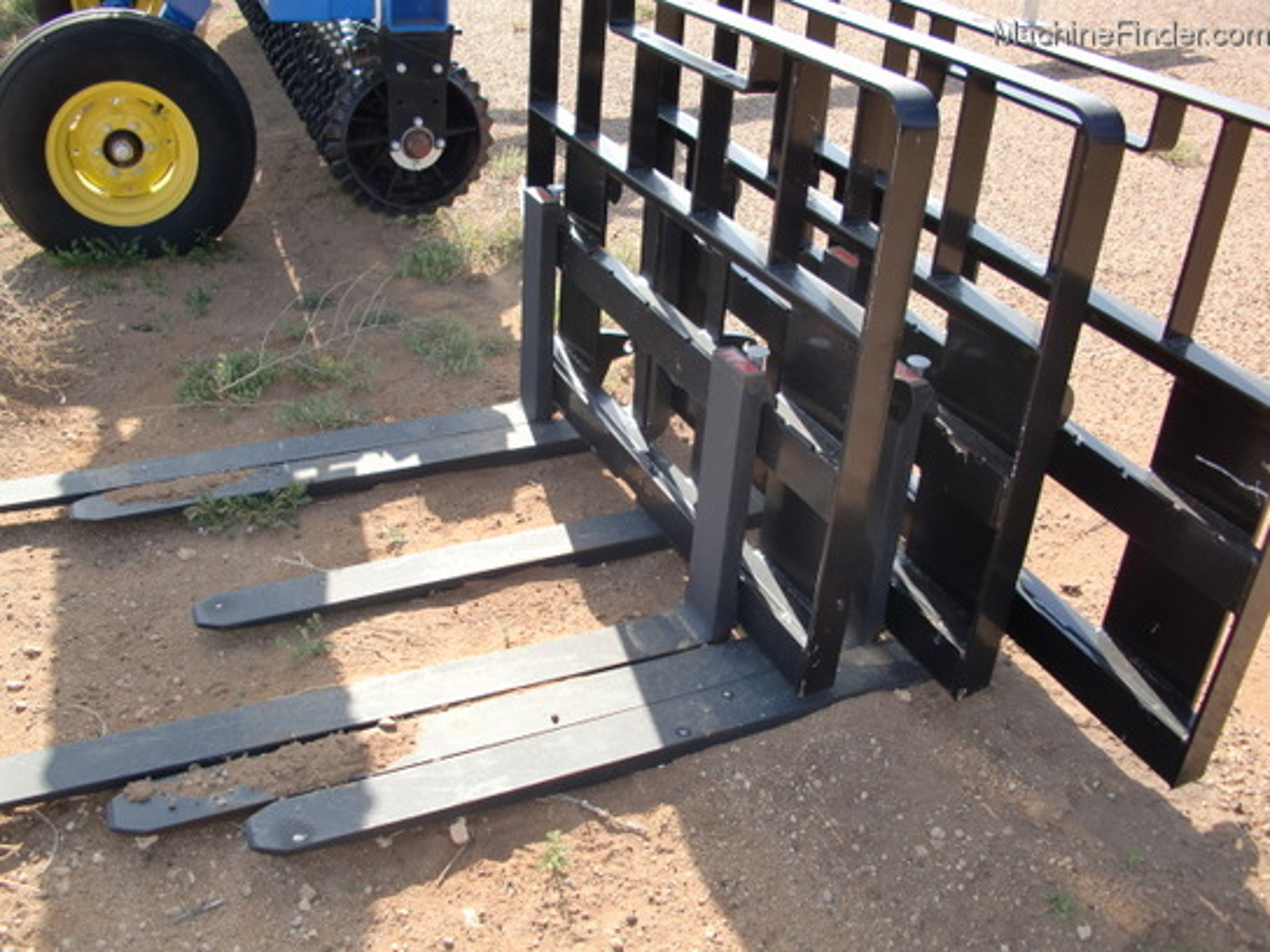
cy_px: 476
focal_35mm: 36
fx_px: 1321
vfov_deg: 39.7
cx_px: 635
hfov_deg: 51.4
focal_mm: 6.3
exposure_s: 1/400
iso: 64
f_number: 2.8
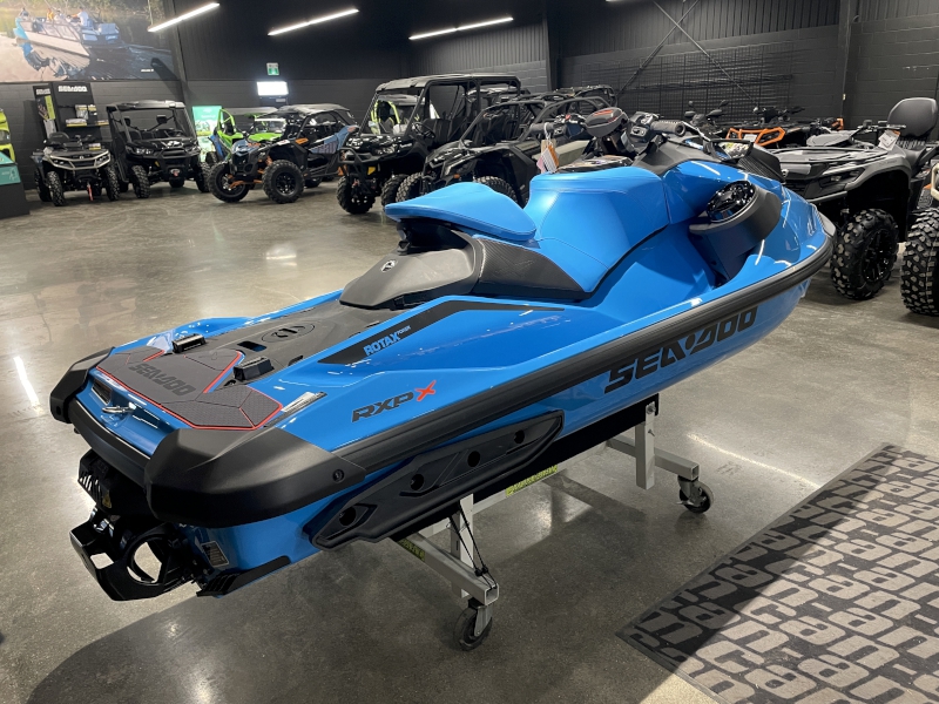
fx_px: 705
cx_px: 470
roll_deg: +2.5
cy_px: 352
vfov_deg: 53.1
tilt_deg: -17.5
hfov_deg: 67.3
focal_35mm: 26
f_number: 1.6
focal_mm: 4.2
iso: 250
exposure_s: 1/60
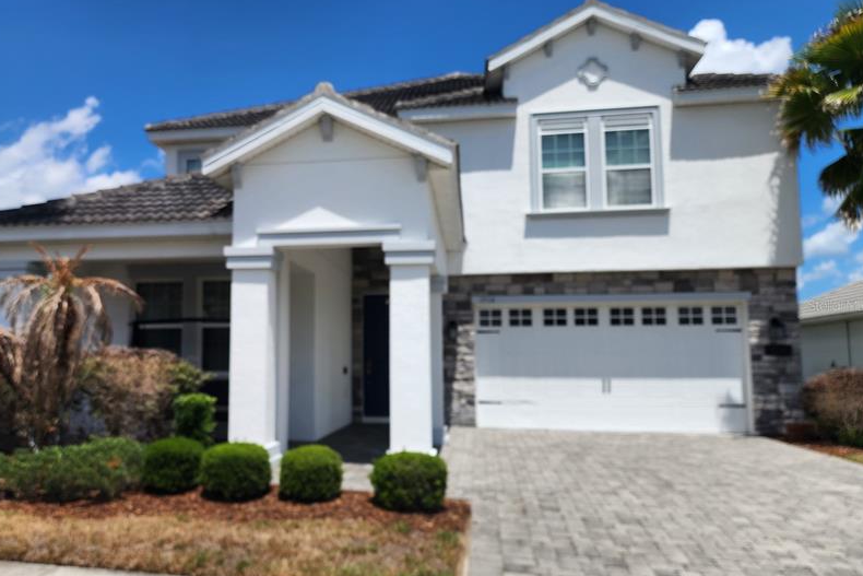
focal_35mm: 31
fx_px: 743
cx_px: 315
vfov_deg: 42.3
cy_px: 305
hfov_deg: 59.4
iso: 12
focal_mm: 6.4
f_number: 1.8
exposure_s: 1/1614
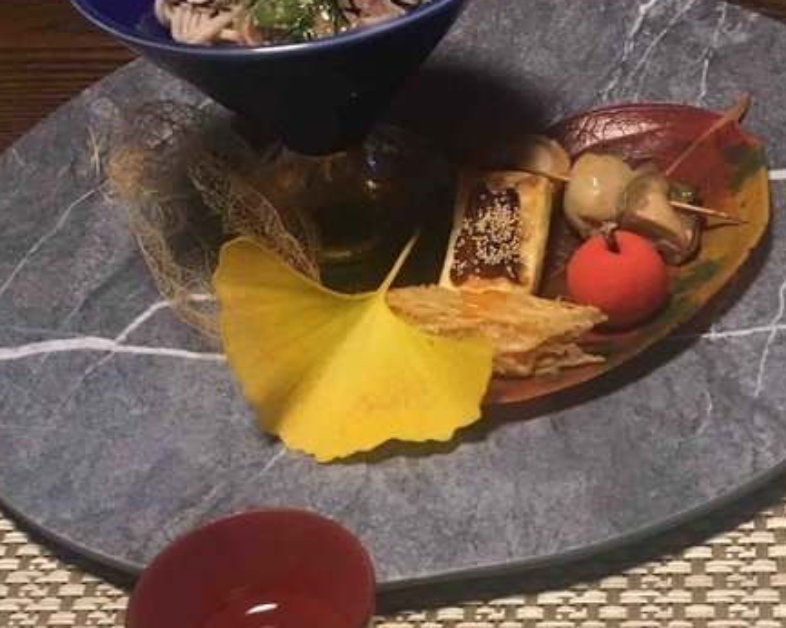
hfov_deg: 28.3
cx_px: 448
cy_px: 439
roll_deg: +7.9
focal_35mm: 67
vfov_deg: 22.7
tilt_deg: -42.6
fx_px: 1558
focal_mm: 4.15
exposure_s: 1/30
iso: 100
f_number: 2.2
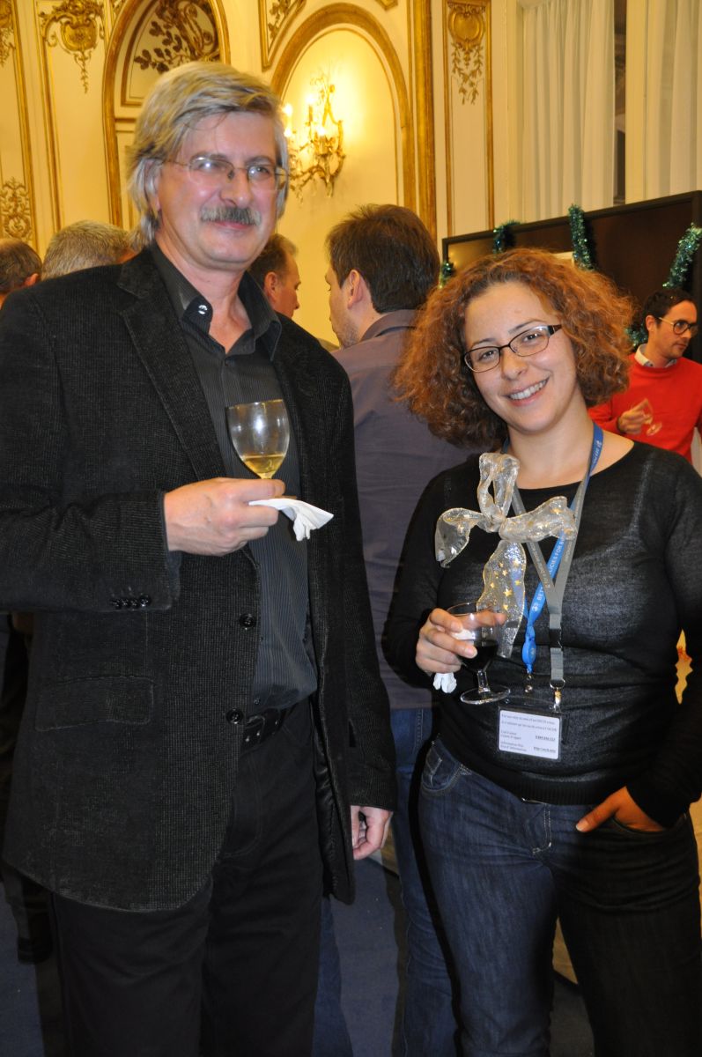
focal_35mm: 39
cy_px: 528
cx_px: 351
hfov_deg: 34.1
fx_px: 1144
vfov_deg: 49.6
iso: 800
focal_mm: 26
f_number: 4
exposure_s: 1/60
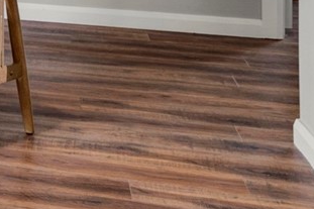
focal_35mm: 131
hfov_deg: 12.1
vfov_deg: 9.6
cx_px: -465
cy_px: -233
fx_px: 1142
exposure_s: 1/30
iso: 400
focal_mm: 20
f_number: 7.1
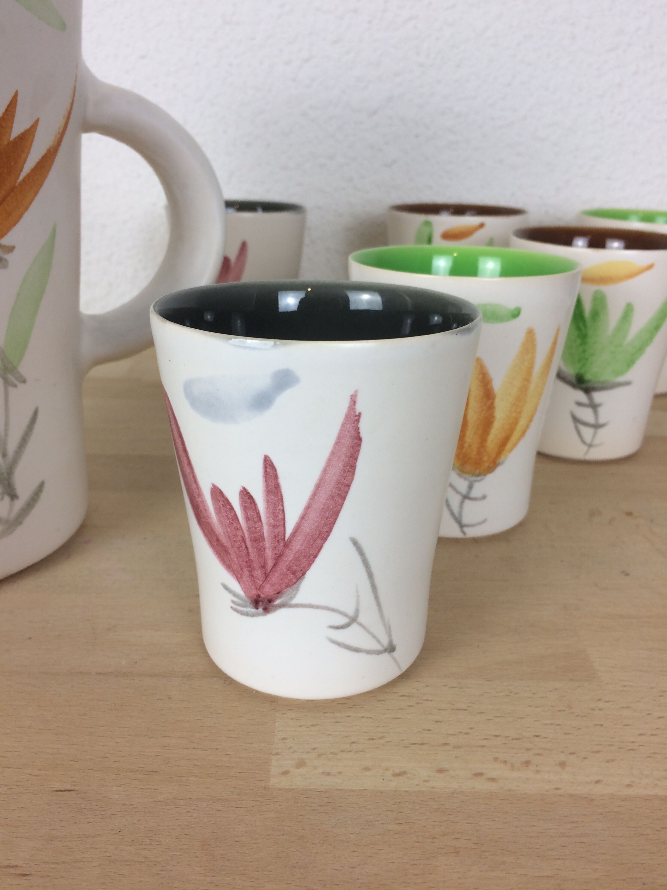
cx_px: 334
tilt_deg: -22.3
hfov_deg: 48.2
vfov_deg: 61.7
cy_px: 445
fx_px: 745
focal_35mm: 29
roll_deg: -0.1
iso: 32
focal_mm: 4.15
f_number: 2.2
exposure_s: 1/50
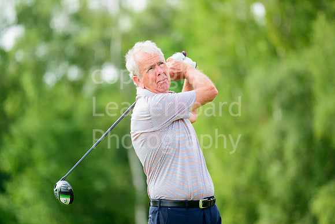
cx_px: 168
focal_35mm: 400
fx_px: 3723
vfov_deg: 3.4
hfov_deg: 5.2
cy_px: 112
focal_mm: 400
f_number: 5.6
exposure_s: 1/1000
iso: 800
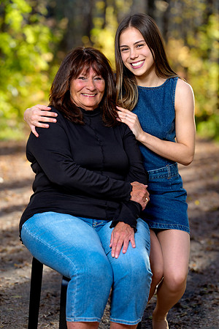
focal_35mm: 104
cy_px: 164
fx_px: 949
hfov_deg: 13.2
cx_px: 110
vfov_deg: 19.6
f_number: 3.2
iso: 640
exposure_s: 1/160
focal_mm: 104
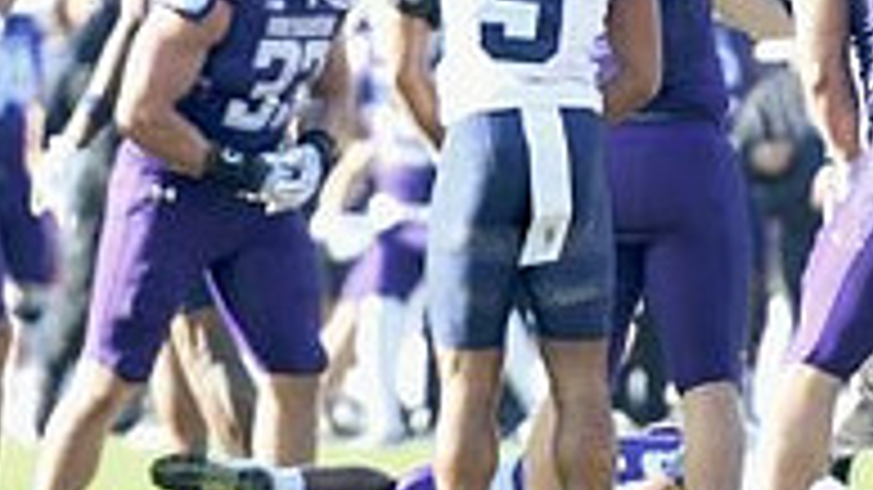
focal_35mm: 937
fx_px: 21684
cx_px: 536
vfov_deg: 1.3
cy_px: -49
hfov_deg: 2.3
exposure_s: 1/1250
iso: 640
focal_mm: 200
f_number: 2.8
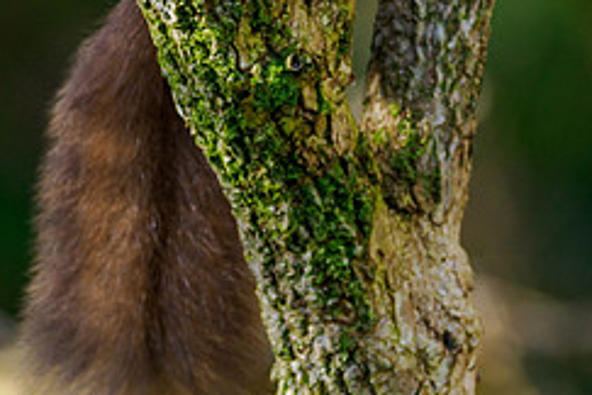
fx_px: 28036
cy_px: 82
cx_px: 256
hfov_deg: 1.2
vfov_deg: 0.8
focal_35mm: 1705
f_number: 4
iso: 800
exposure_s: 1/640
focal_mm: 300
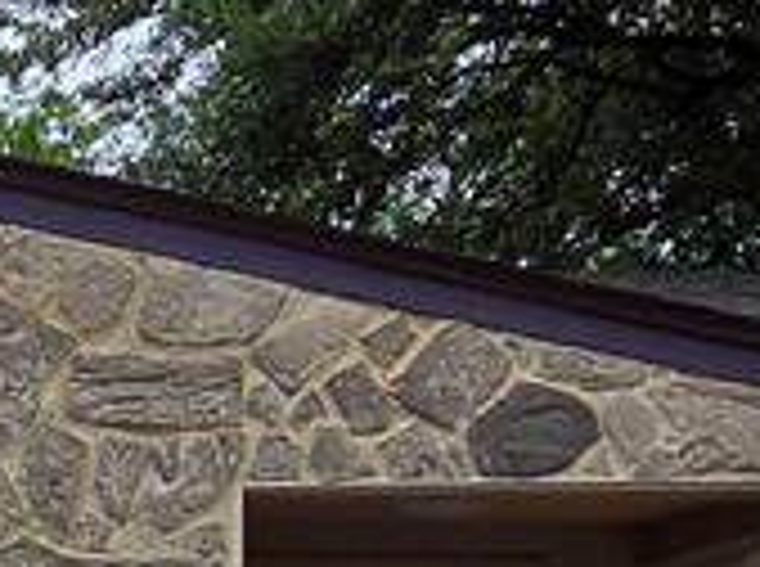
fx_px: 1731
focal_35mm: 79
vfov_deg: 16.1
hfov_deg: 19.5
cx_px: -553
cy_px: 972
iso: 100
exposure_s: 1/1632
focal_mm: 2.2
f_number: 2.2
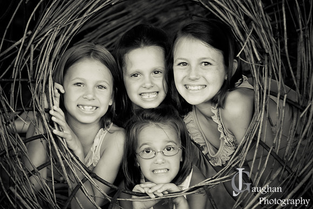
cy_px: 104
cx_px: 156
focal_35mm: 105
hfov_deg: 19.4
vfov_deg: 13.1
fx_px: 914
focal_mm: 70
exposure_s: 1/80
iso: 500
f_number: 4.5
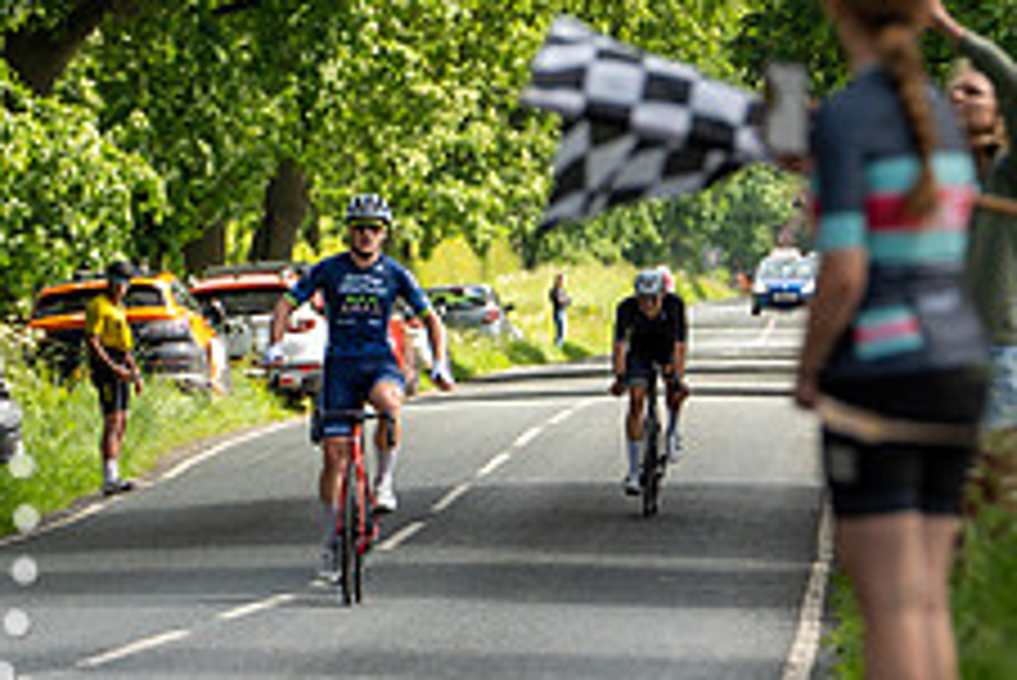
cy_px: 295
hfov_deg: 5.2
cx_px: 315
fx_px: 11222
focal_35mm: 397
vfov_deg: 3.5
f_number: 4
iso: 250
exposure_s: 1/1000
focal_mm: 155
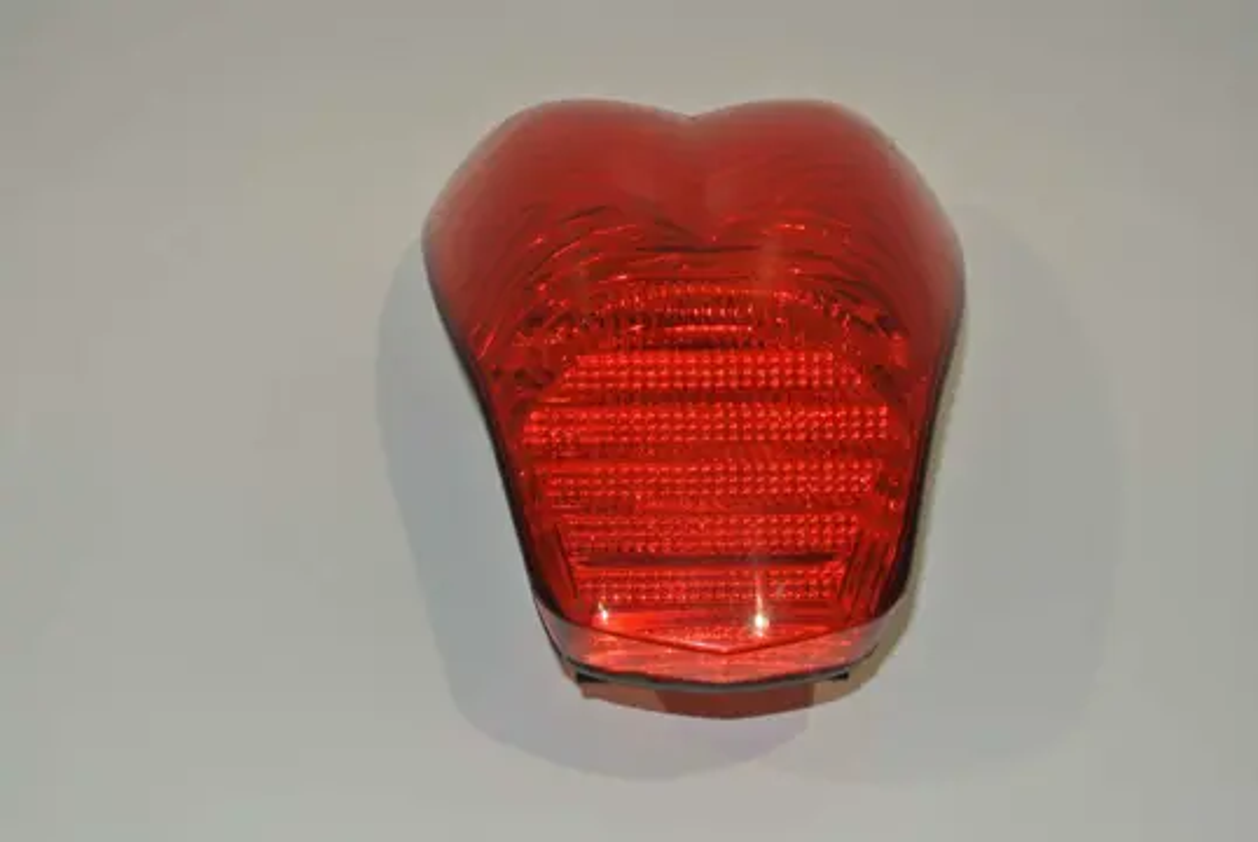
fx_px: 1959
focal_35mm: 56
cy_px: 421
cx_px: 629
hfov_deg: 35.6
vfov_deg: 24.3
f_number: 5
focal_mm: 21.1
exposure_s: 1/60
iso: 200
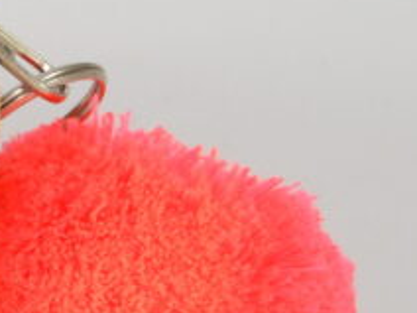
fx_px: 2180
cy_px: 222
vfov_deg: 8.2
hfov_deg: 10.6
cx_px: -187
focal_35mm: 181
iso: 100
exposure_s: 1/10
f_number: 6.7
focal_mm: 10.7
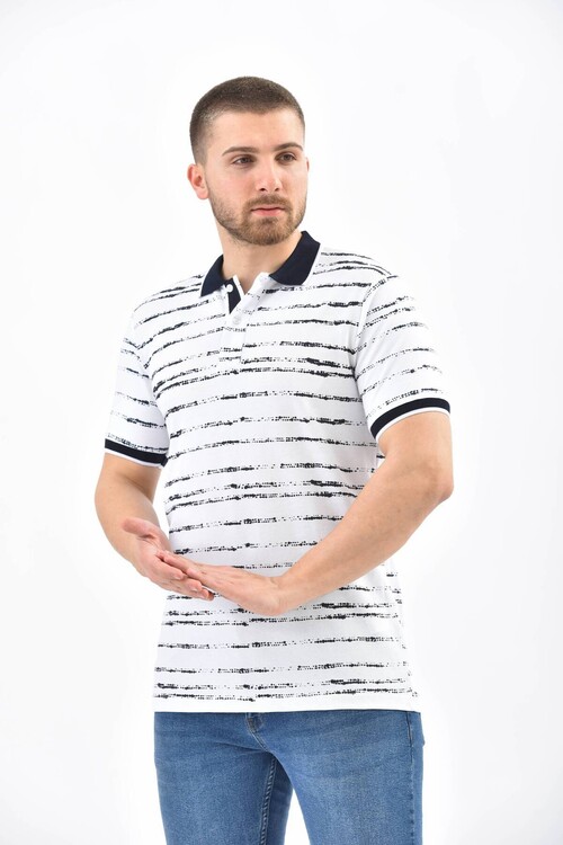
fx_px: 2862
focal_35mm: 122
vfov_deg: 16.8
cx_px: 282
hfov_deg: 11.2
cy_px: 422
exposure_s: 1/160
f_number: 7.1
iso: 100
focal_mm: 122
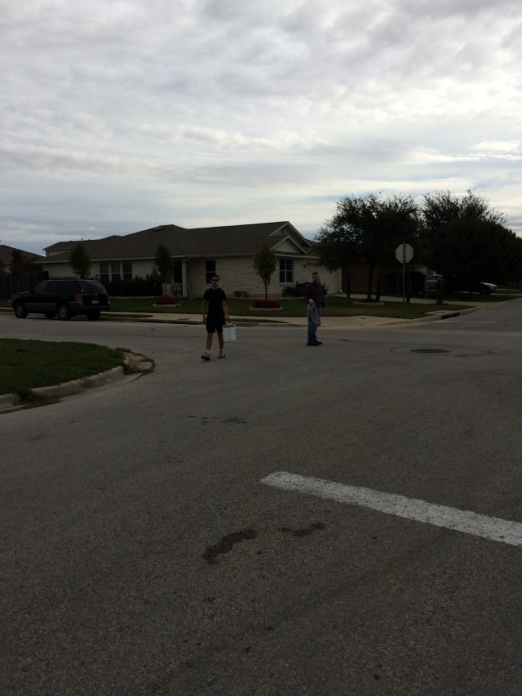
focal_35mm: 29
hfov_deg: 48.2
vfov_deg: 61.7
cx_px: 261
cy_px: 348
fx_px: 583
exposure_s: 1/1786
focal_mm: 4.15
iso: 32
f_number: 2.2
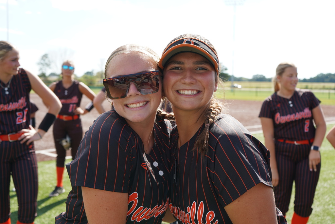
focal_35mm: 41
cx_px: 168
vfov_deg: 32.6
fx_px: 382
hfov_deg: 47.4
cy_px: 112
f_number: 5
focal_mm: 41
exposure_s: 1/250
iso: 100
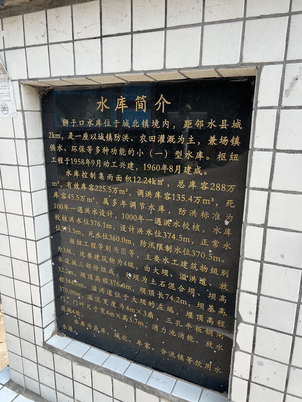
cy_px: 201
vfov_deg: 67.3
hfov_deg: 53.1
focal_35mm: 26
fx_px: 302
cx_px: 151
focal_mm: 5.7
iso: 50
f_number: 1.5
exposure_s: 1/2008
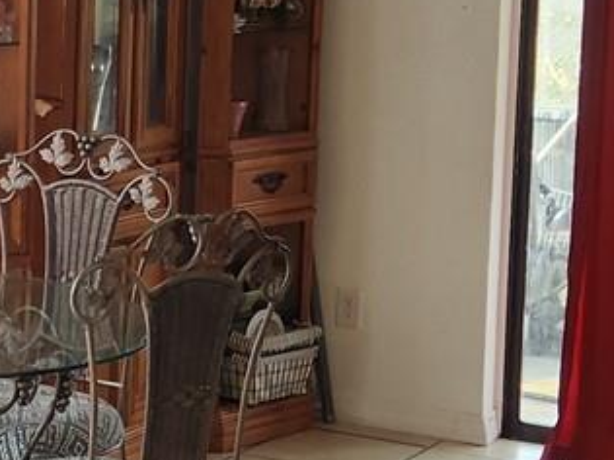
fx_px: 2074
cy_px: 115
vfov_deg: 12.6
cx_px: -131
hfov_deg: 16.1
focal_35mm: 117
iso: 100
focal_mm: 5.4
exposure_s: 1/120
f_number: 1.8
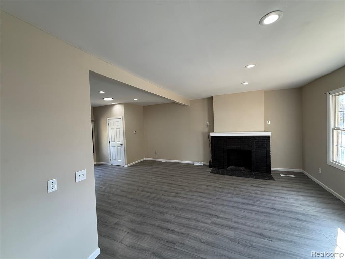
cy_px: 130
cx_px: 172
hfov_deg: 102.1
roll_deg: +2.0
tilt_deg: -1.1
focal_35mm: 14
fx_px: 140
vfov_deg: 85.7
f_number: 2.2
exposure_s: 1/120
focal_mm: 2.22
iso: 160
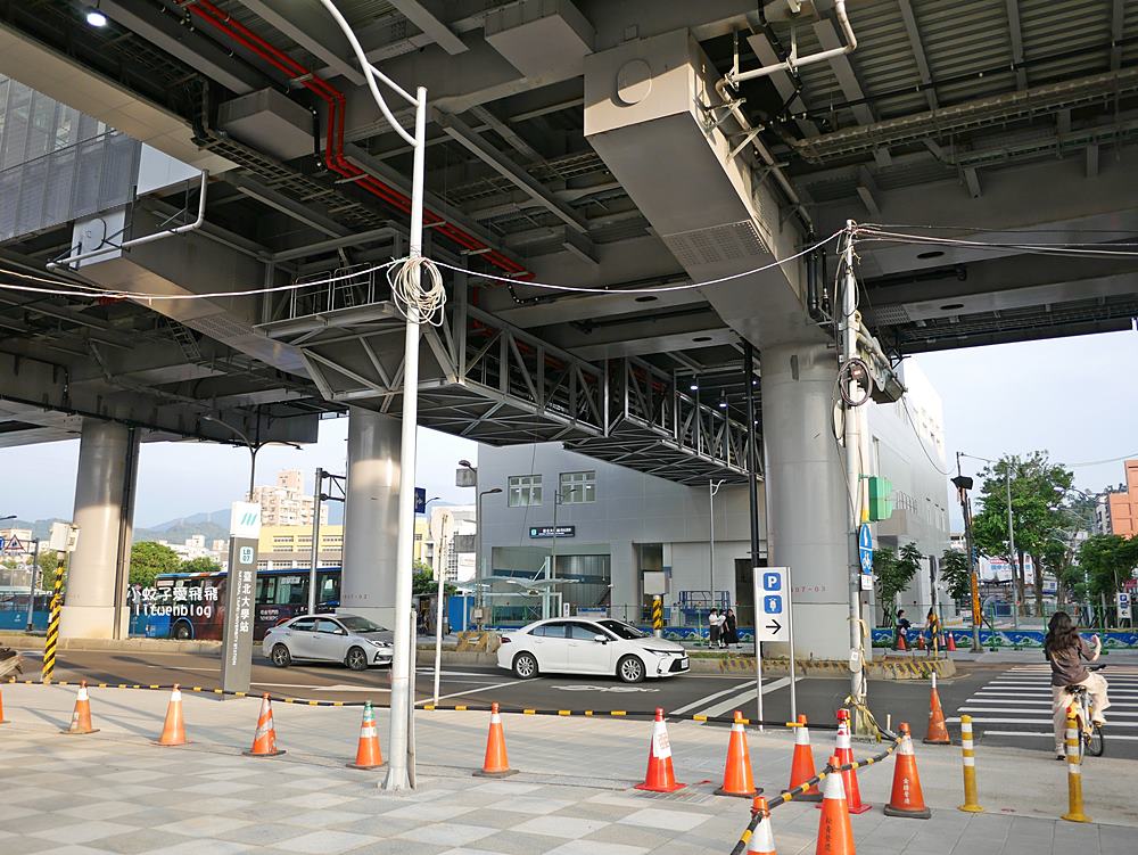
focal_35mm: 28
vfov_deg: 49.8
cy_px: 428
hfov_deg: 63.4
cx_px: 569
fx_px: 921
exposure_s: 1/400
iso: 200
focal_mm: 14
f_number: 2.5
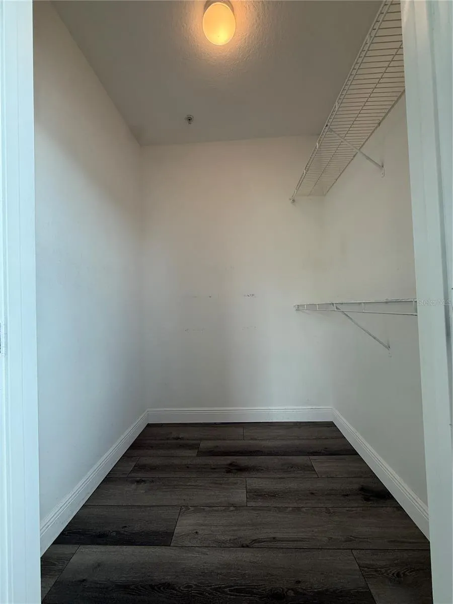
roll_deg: +1.7
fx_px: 244
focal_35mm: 14
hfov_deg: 85.7
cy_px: 302
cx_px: 226
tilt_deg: +2.2
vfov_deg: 102.1
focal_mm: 2.22
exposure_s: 1/120
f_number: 2.2
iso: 200
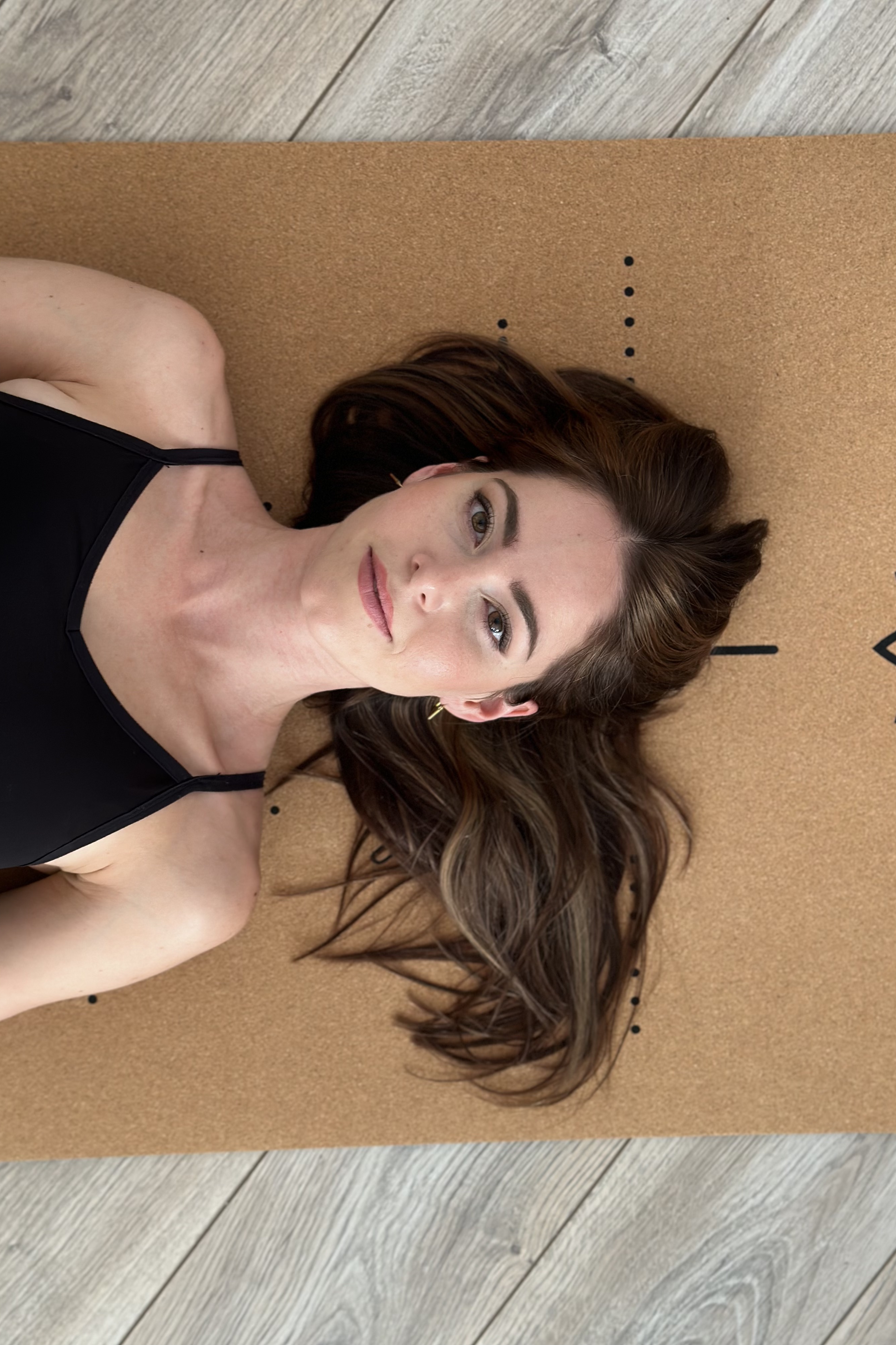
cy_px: 672
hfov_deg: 27.0
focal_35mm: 50
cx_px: 474
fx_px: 1867
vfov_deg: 39.6
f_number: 1.78
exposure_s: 1/83
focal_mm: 6.86
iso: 125
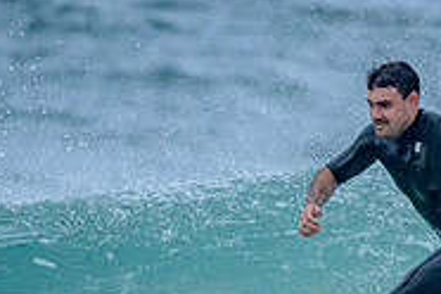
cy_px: 341
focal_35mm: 2993
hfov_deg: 0.7
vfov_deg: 0.5
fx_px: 36661
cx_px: 284
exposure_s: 1/3200
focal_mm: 800
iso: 1600
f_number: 6.3
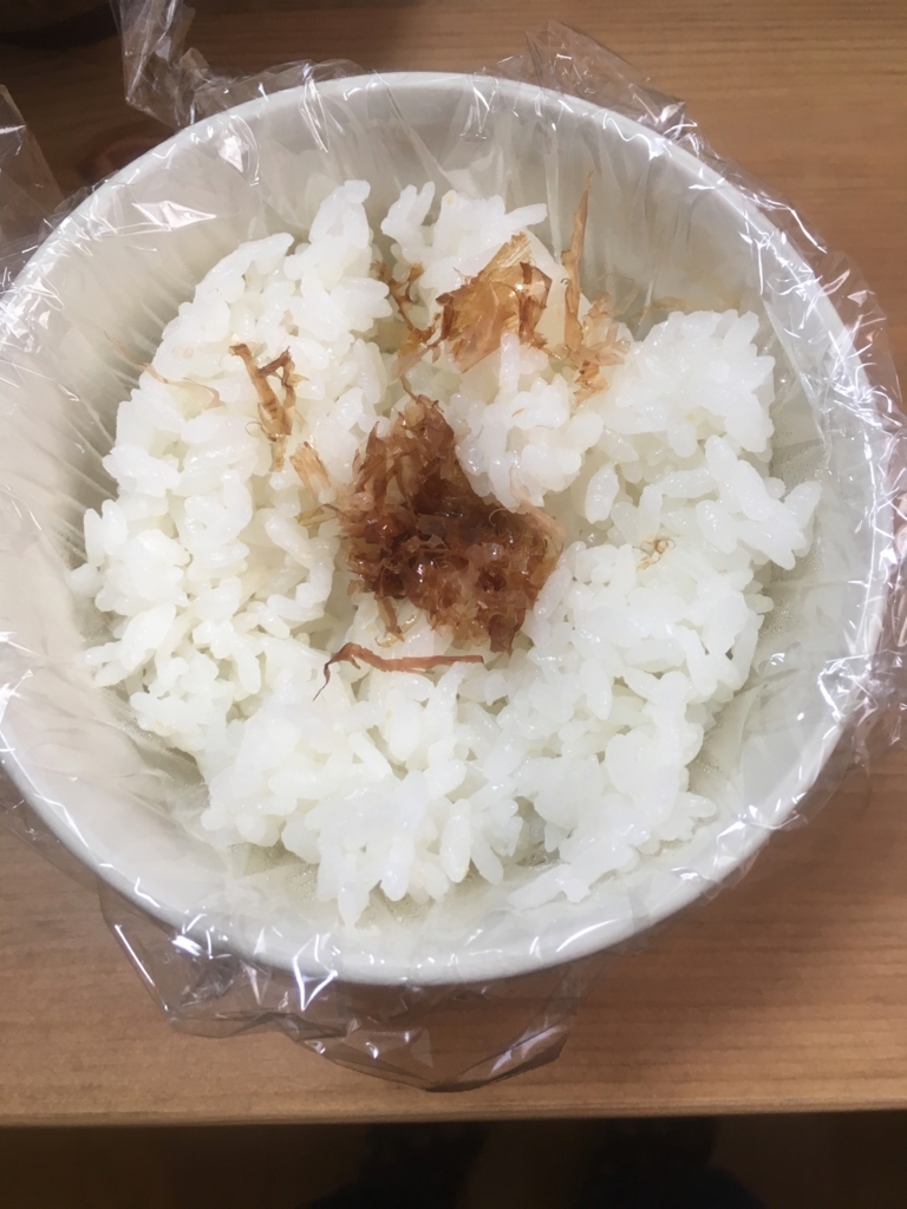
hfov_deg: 48.2
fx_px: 1013
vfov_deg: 61.7
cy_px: 604
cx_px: 454
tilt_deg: -77.4
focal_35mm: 29
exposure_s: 1/33
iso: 40
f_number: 2.2
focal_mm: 4.15
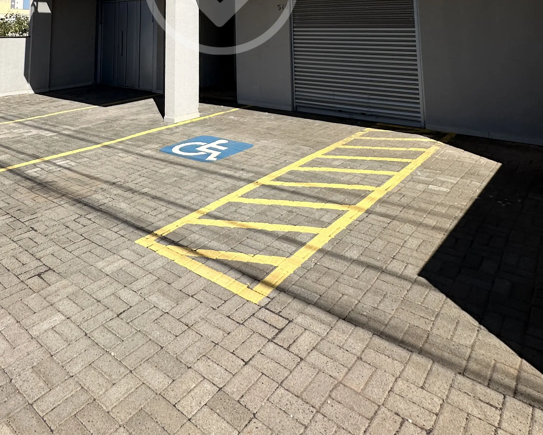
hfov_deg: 63.6
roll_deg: +0.2
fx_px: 434
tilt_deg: +7.6
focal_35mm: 27
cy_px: -24
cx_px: 221
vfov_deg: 43.4
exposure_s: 1/2959
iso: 50
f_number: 2.2
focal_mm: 2.22
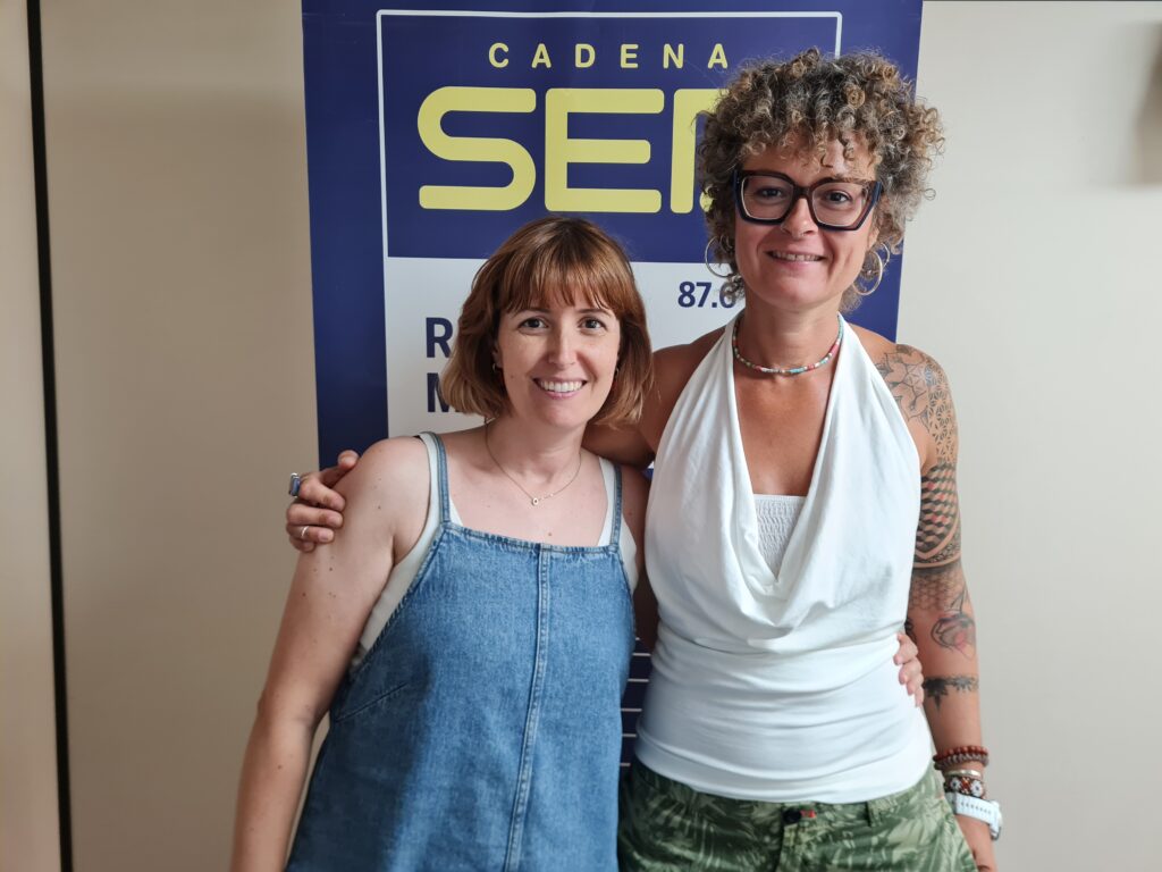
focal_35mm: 26
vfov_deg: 53.1
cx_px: 581
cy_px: 436
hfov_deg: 67.3
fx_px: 873
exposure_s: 1/50
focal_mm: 5.4
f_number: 1.8
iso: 200
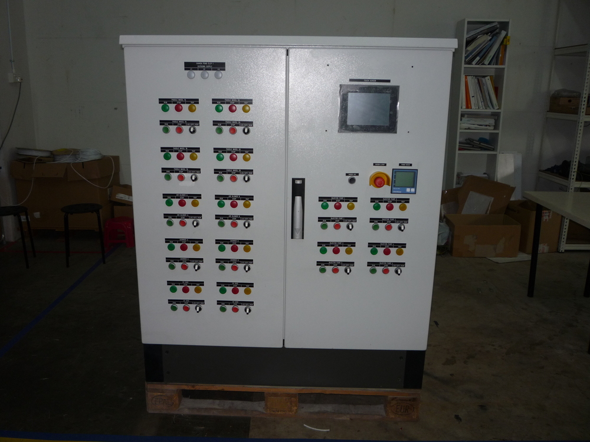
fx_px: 511
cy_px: 221
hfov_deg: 60.0
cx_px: 295
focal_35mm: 30
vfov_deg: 46.8
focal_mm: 5.2
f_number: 3.3
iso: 100
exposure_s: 1/30
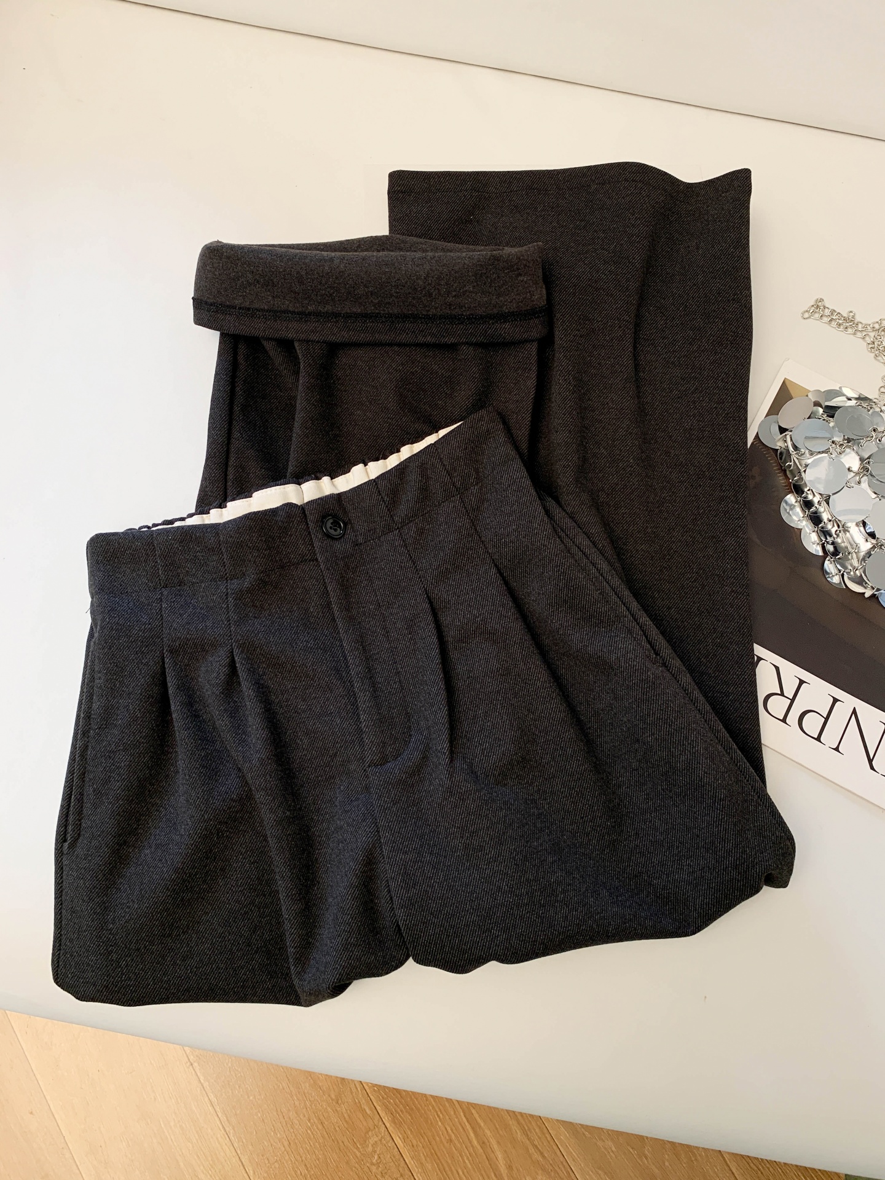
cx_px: 442
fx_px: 886
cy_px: 590
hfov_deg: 53.1
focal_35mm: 26
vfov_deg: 67.3
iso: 50
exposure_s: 1/60
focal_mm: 4.25
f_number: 1.8
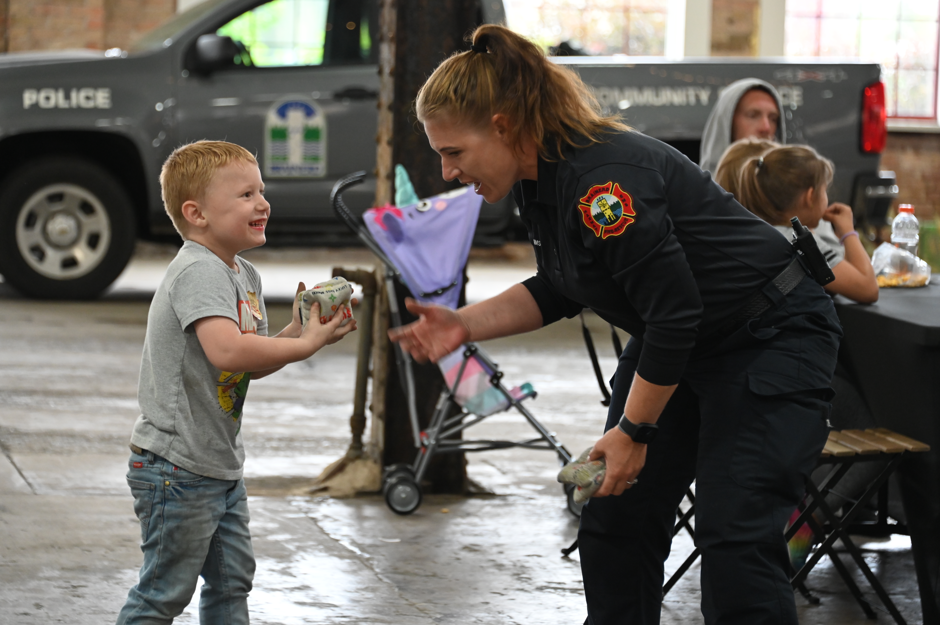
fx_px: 3784
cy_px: 312
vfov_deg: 9.4
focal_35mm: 145
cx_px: 470
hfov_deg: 14.2
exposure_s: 1/125
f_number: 5.6
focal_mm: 145
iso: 3200
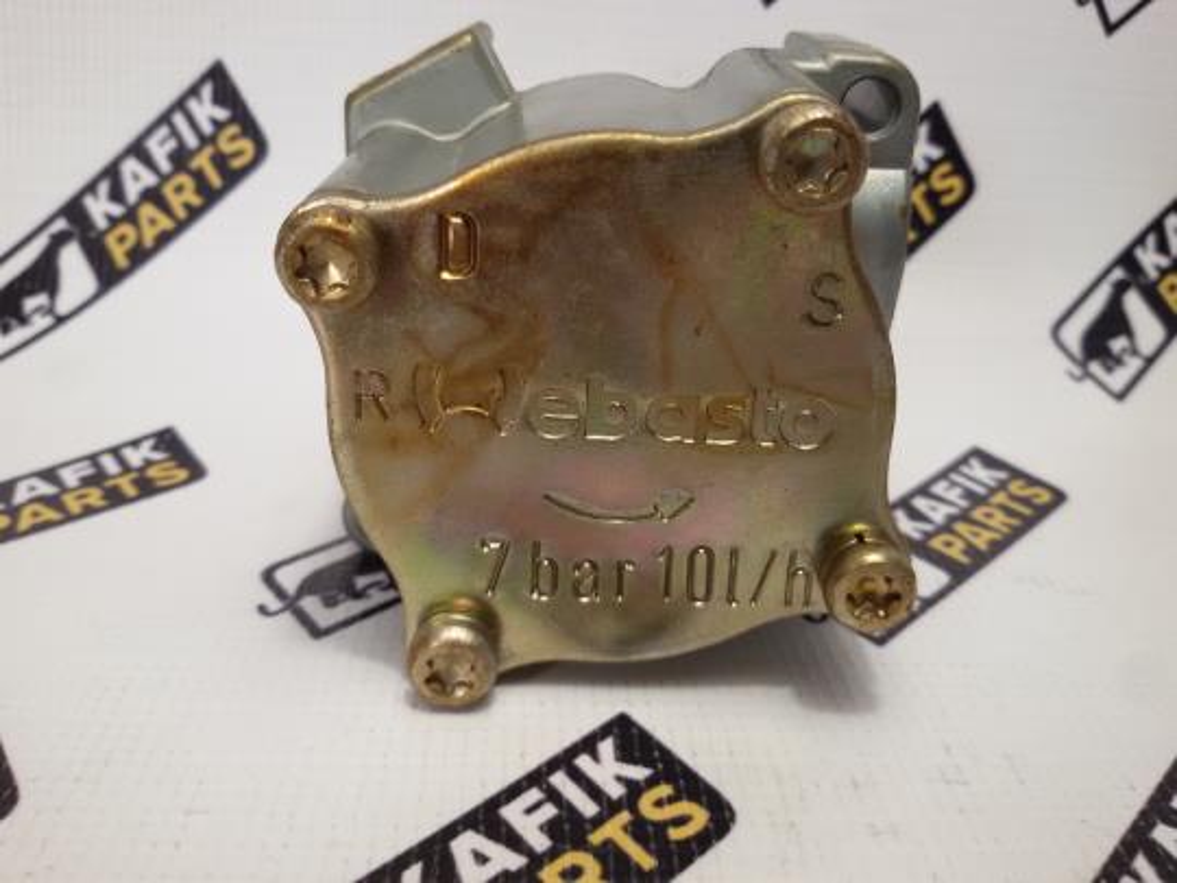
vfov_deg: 45.4
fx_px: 1054
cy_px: 442
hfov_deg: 58.4
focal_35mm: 31
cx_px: 588
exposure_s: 1/50
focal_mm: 2.93
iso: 50
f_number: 2.4
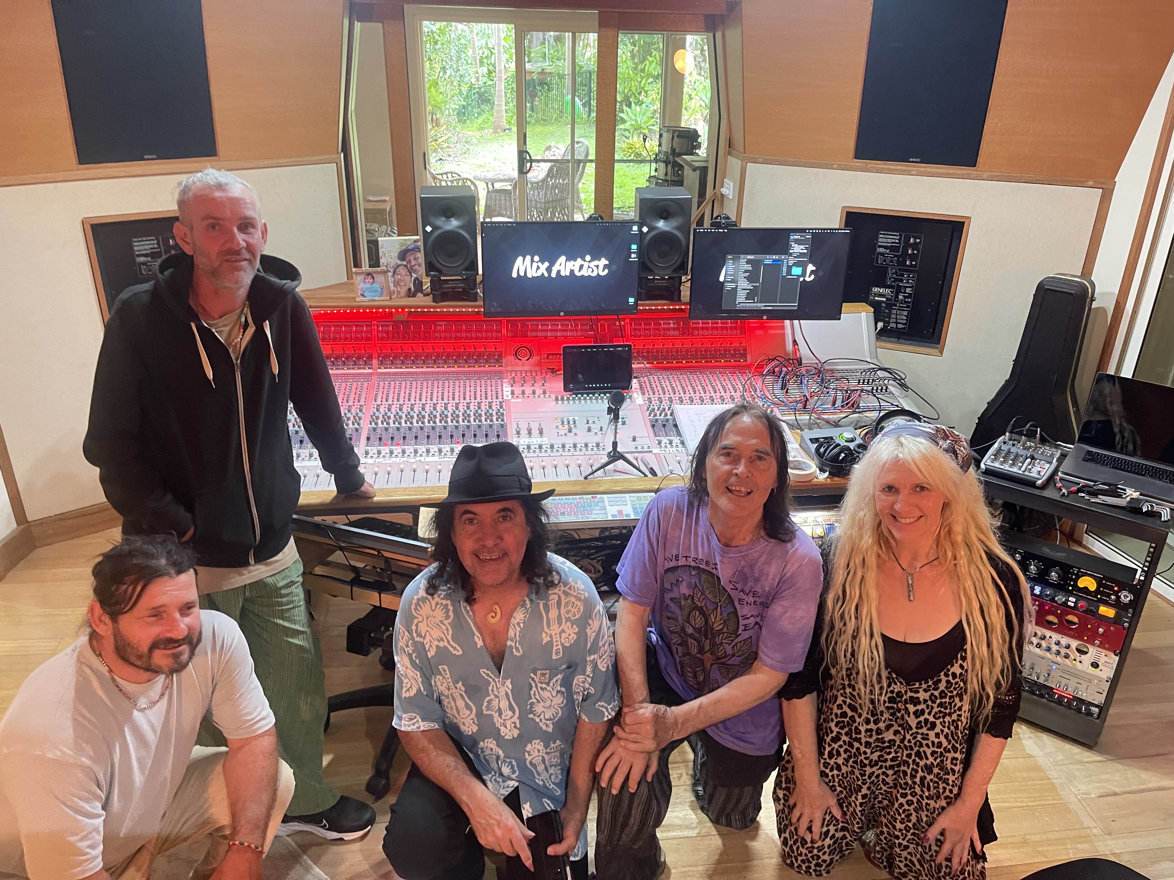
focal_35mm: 26
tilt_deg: -27.1
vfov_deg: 53.1
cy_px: 440
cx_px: 587
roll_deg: -1.2
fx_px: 882
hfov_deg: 67.3
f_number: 1.6
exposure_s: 1/37
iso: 400
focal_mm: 5.1
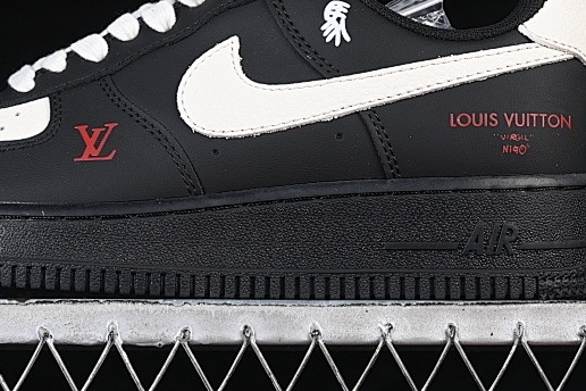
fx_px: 2555
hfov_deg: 13.1
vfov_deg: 8.7
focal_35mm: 157
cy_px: 43
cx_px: 202
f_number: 6.3
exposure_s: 1/50
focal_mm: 50
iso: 160
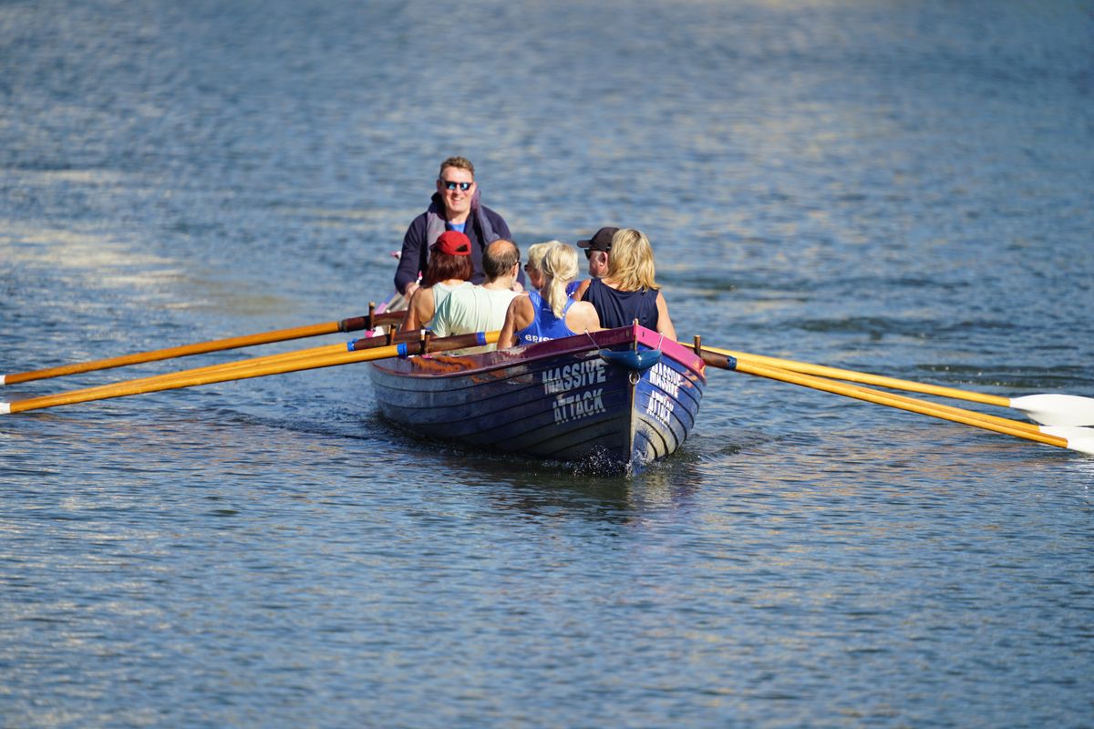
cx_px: 547
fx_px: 18232
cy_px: 364
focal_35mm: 600
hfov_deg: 3.4
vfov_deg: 2.3
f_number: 4
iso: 200
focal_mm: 600
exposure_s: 1/1600
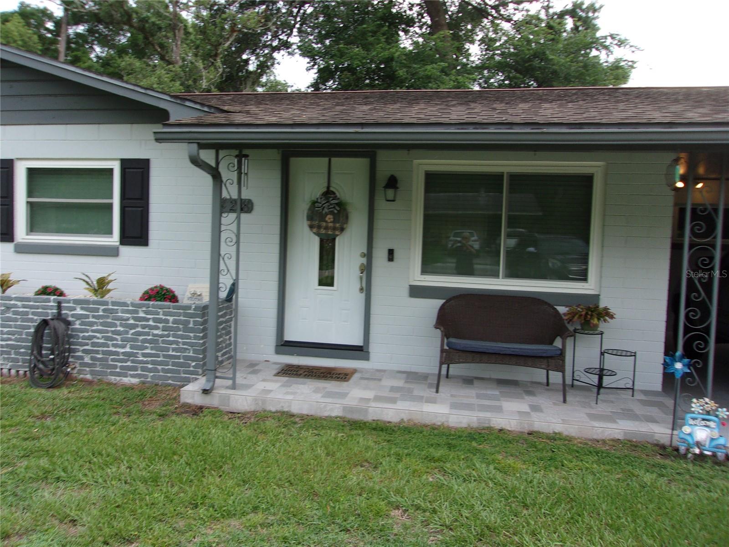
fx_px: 569
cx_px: 364
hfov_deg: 65.3
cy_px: 274
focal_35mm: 27
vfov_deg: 51.4
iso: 80
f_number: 3
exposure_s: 1/110
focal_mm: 4.9
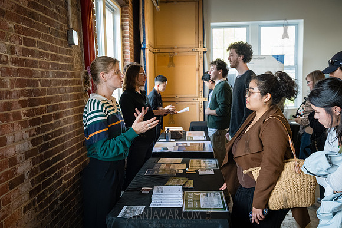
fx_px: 364
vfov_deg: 34.7
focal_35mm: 38
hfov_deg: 50.3
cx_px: 167
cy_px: 125
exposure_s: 1/320
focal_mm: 35
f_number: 4.5
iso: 4000
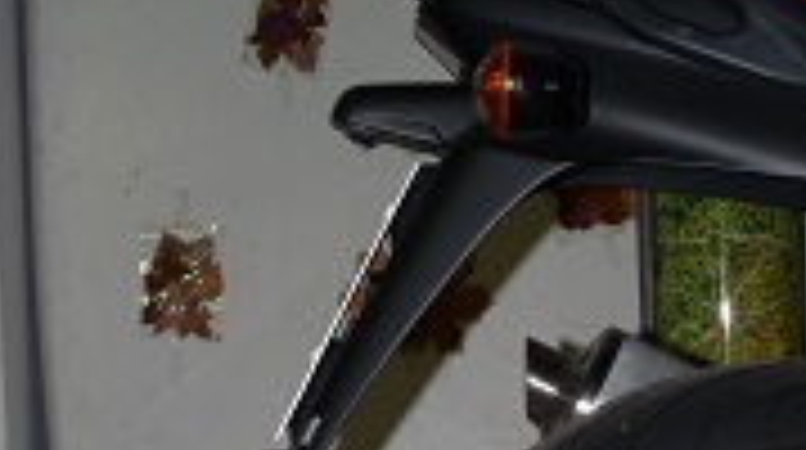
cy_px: 515
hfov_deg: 21.7
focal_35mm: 98
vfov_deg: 12.1
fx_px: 2091
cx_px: 590
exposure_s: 1/30
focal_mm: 7.8
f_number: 3
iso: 100
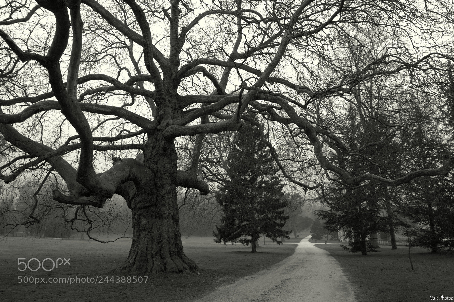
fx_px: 340
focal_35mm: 27
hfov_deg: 67.4
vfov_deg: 47.8
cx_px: 227
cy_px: 151
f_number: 9
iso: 400
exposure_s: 1/125
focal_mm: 18
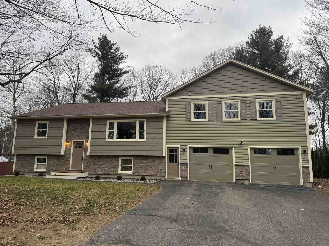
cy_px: 123
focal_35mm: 24
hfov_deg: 71.6
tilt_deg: +9.4
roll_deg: -0.6
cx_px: 164
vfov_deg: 56.8
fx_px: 228
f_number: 1.78
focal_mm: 6.76
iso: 80
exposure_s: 1/370
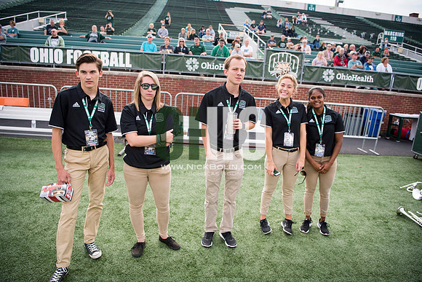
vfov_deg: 53.2
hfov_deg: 73.7
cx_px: 211
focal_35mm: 24
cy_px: 141
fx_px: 281
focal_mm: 24
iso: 400
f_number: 2.8
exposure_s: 1/2000
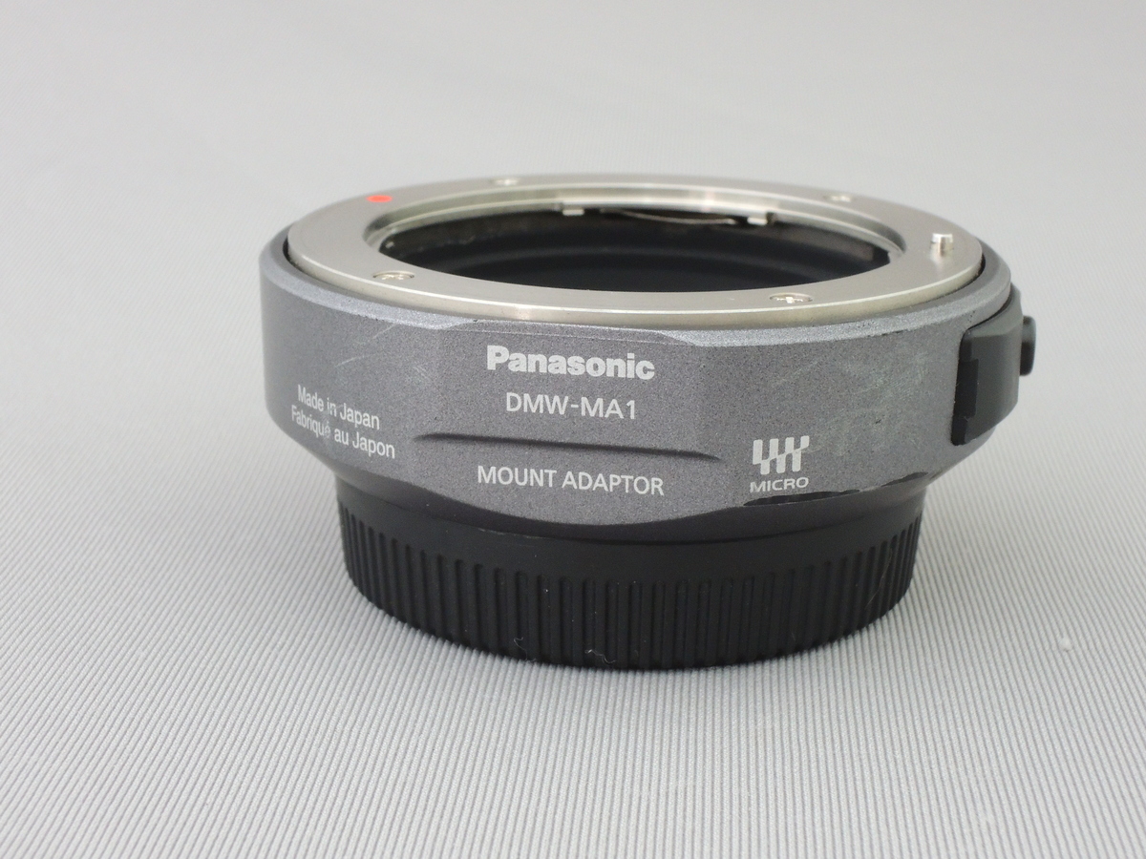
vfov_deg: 21.0
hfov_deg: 27.8
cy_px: 430
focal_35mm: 70
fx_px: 2317
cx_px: 573
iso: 560
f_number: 7.1
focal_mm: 12.5
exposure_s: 1/25
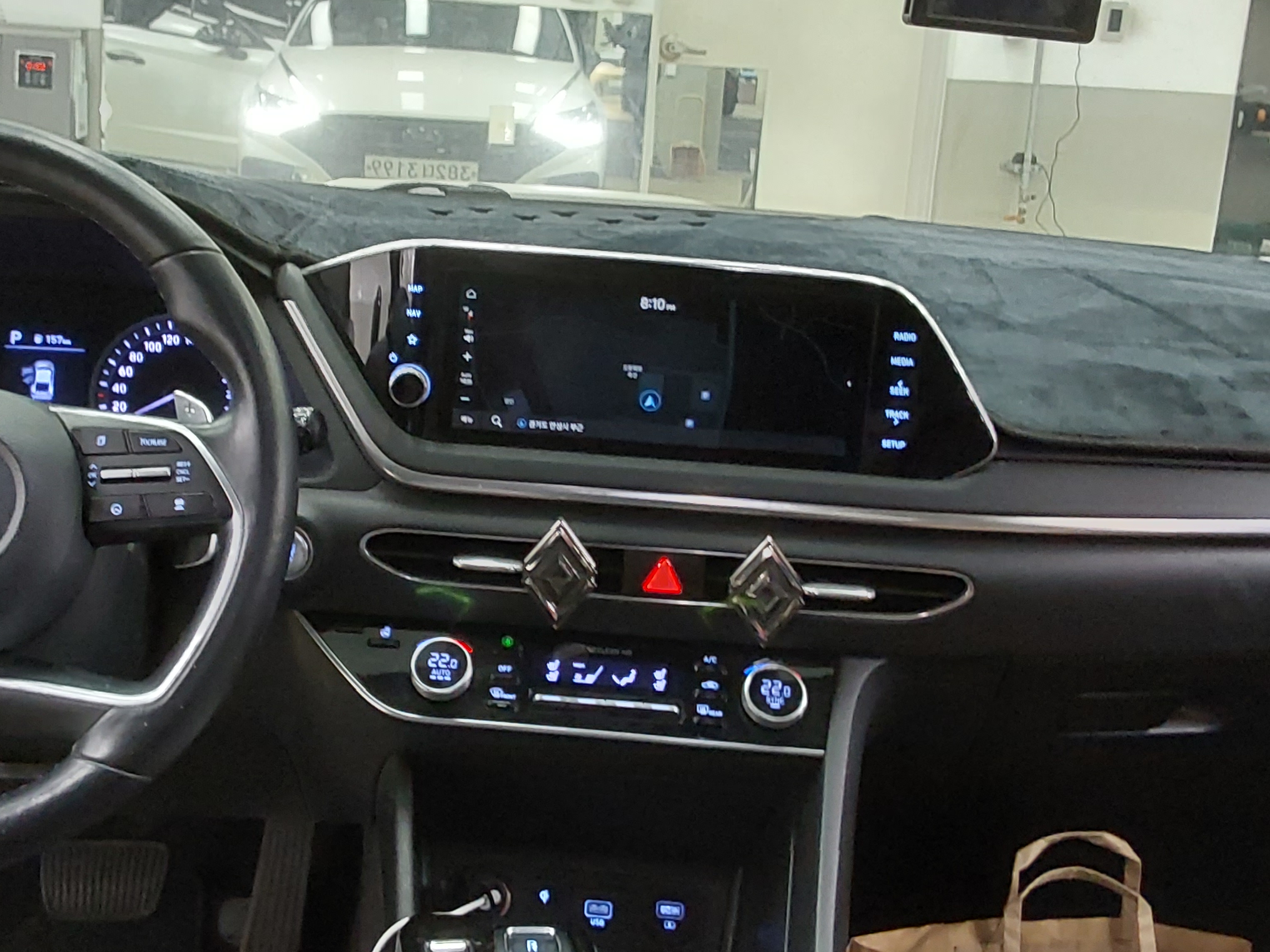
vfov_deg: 32.0
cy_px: 330
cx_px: 513
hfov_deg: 41.9
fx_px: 1651
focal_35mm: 45
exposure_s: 1/40
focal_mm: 2.91
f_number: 1.9
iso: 400
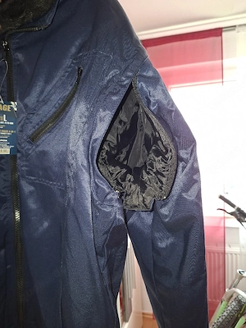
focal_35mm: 23
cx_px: 123
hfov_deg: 58.9
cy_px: 164
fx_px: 218
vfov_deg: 73.9
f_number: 1.8
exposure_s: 1/100
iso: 200
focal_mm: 5.54
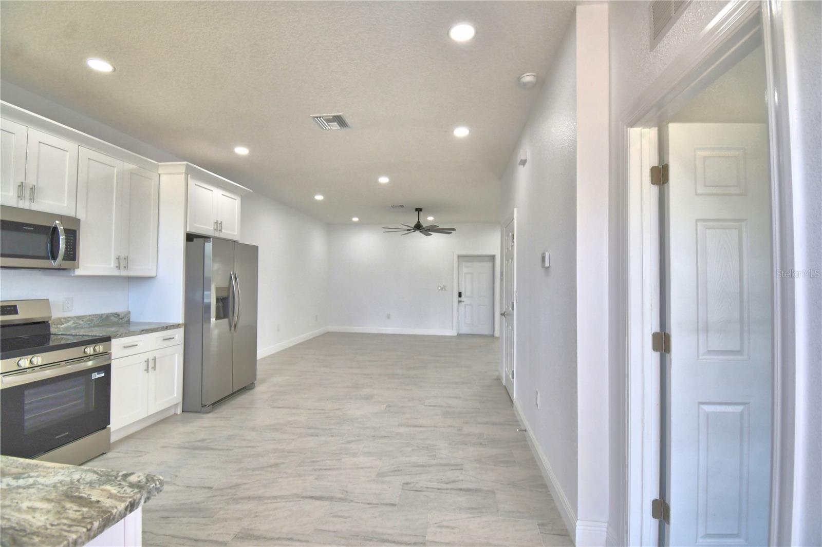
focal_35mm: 15
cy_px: 274
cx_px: 411
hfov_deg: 100.4
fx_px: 342
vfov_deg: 77.3
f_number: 4.5
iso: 200
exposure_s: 1/160
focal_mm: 10
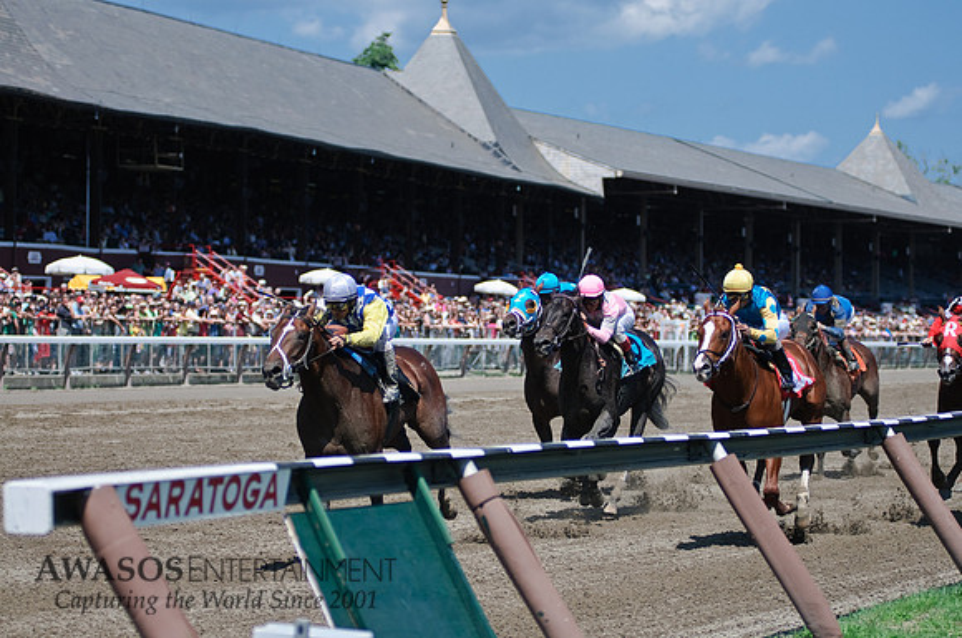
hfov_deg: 17.1
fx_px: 3202
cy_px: 319
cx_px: 481
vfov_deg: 11.4
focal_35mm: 120
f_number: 2.8
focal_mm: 80
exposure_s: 1/3200
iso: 200
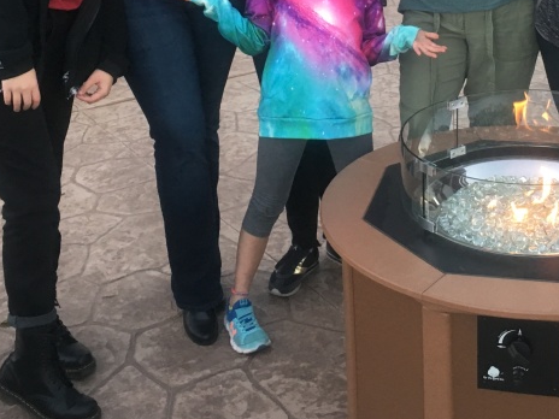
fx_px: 1034
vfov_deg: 22.0
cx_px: 375
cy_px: -6
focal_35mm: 64
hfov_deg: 30.0
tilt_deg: -12.7
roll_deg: +3.5
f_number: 2.2
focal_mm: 4.15
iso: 40
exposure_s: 1/30
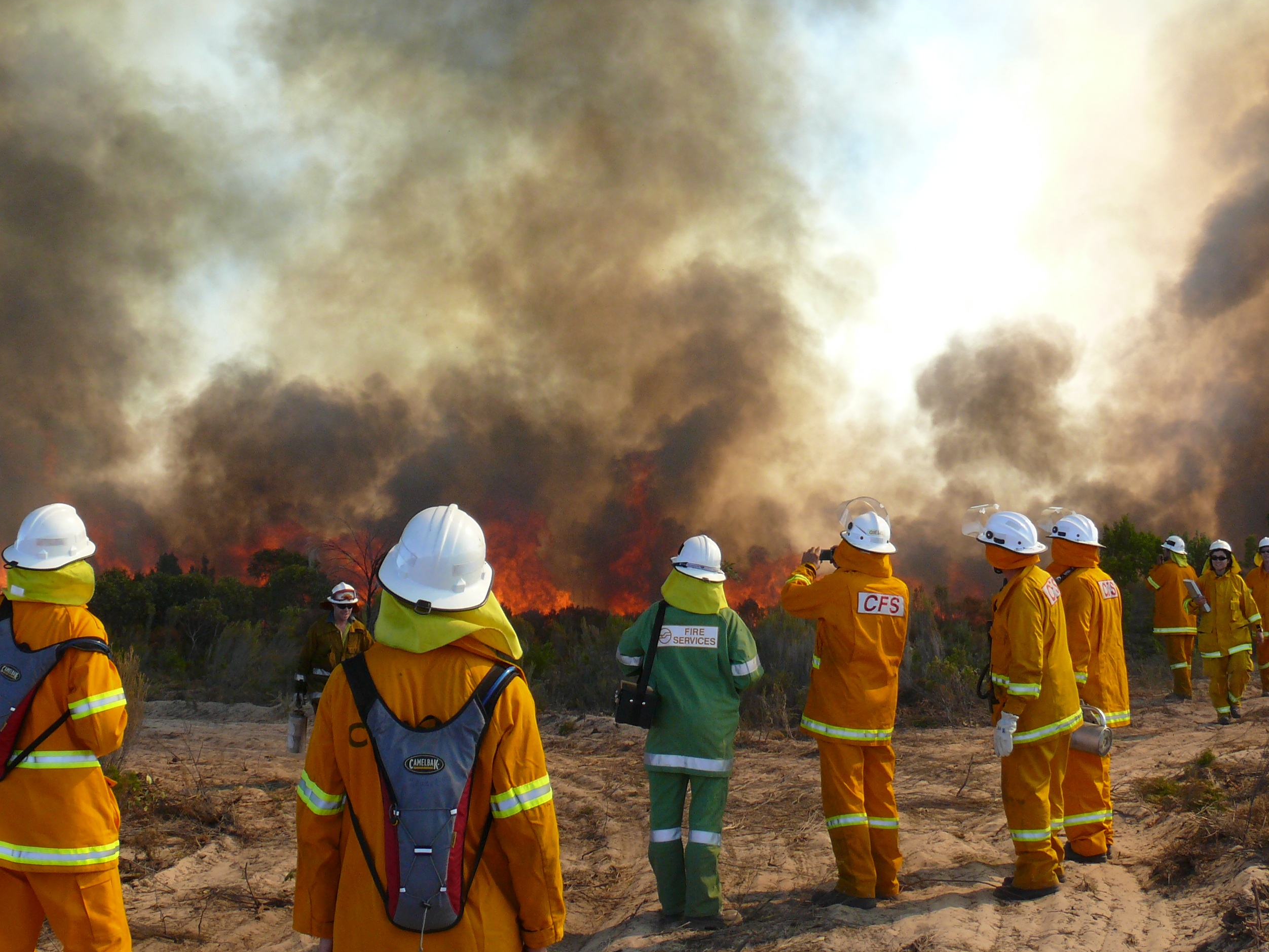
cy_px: 324
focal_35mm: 51
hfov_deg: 37.5
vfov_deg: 28.4
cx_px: 584
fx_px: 1870
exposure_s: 1/250
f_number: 5
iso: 100
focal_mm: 7.4
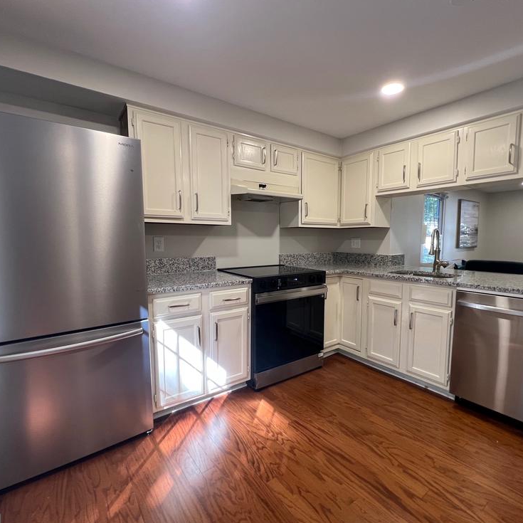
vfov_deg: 87.4
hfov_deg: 87.3
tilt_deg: -6.0
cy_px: 270
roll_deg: +0.7
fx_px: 273
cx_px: 276
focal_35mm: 16
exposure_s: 1/60
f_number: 1.8
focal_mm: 1.57
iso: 125
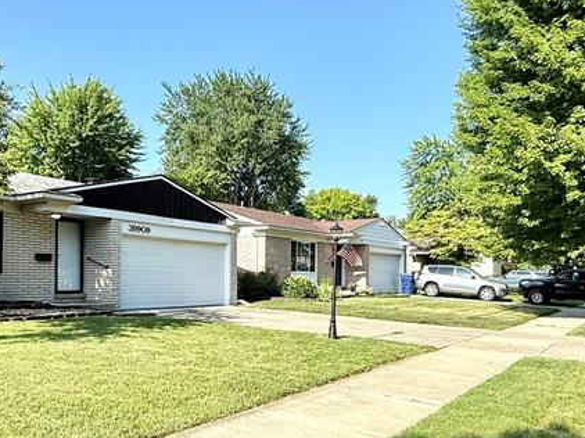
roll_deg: -0.3
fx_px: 574
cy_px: 273
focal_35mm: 34
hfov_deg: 53.7
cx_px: 240
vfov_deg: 41.5
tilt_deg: +0.8
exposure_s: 1/1211
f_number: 2.2
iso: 50
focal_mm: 2.22
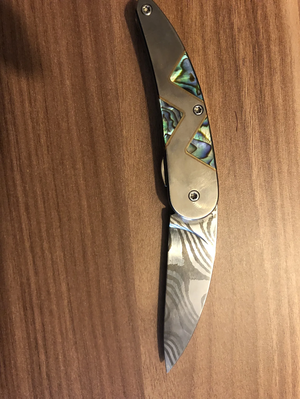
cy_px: 200
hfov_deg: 49.7
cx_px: 150
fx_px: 324
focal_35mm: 28
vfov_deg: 63.4
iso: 80
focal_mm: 4
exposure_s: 1/8
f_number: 1.8
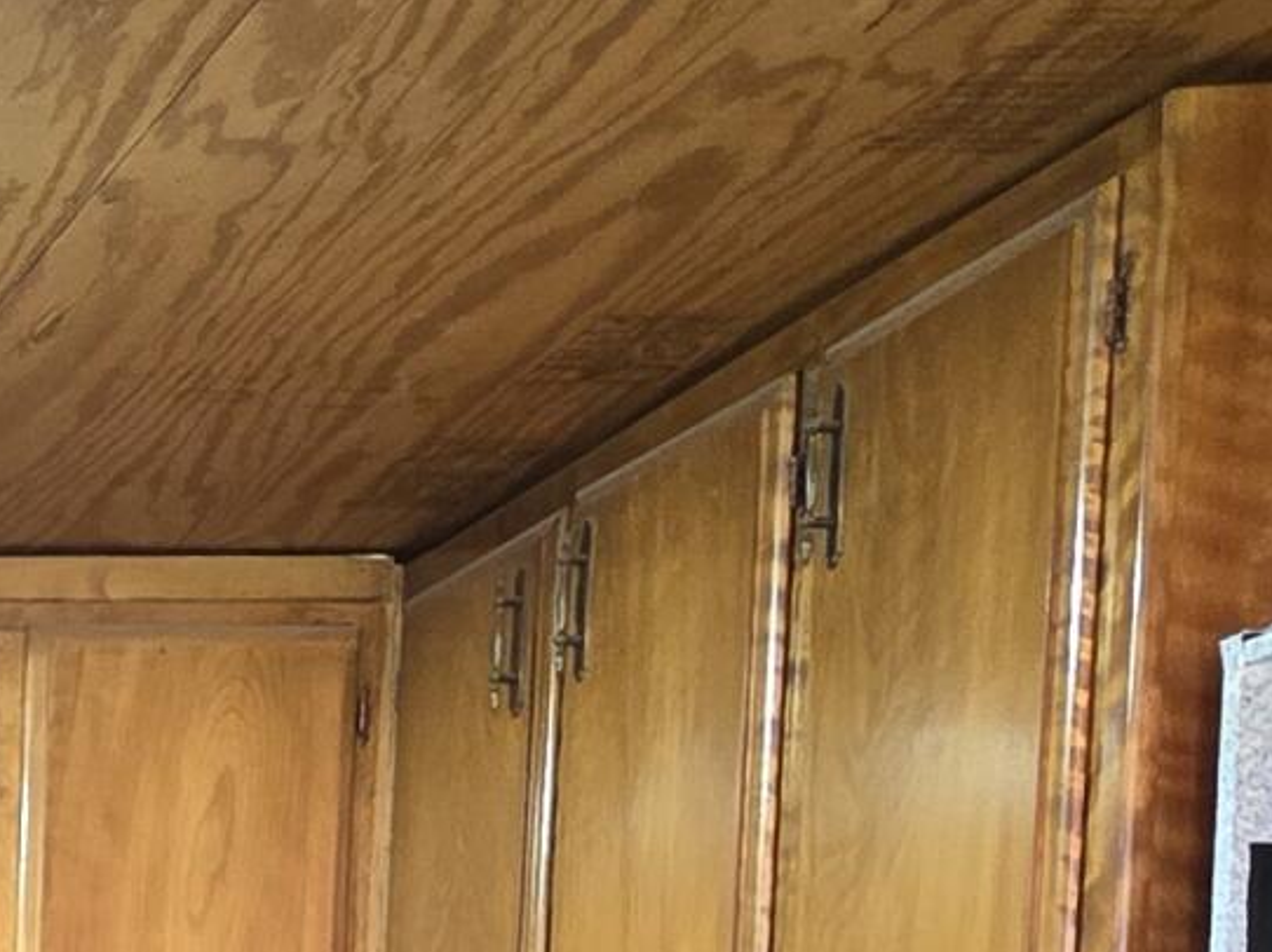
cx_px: -873
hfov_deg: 20.8
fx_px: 2645
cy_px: 1583
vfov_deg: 17.5
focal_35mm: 72
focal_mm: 2.2
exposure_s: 1/60
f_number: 1.9
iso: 320
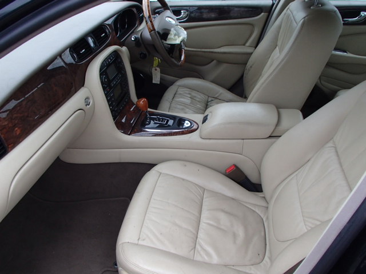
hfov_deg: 63.4
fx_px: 296
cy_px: 137
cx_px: 183
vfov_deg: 49.7
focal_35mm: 28
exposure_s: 1/30
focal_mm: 5
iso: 320
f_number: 3.9
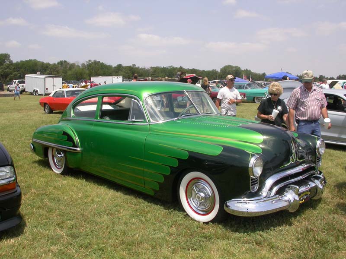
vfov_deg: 37.7
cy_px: 130
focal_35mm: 38
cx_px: 173
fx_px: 380
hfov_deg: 49.0
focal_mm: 7.85
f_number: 7.5
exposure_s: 1/314
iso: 100
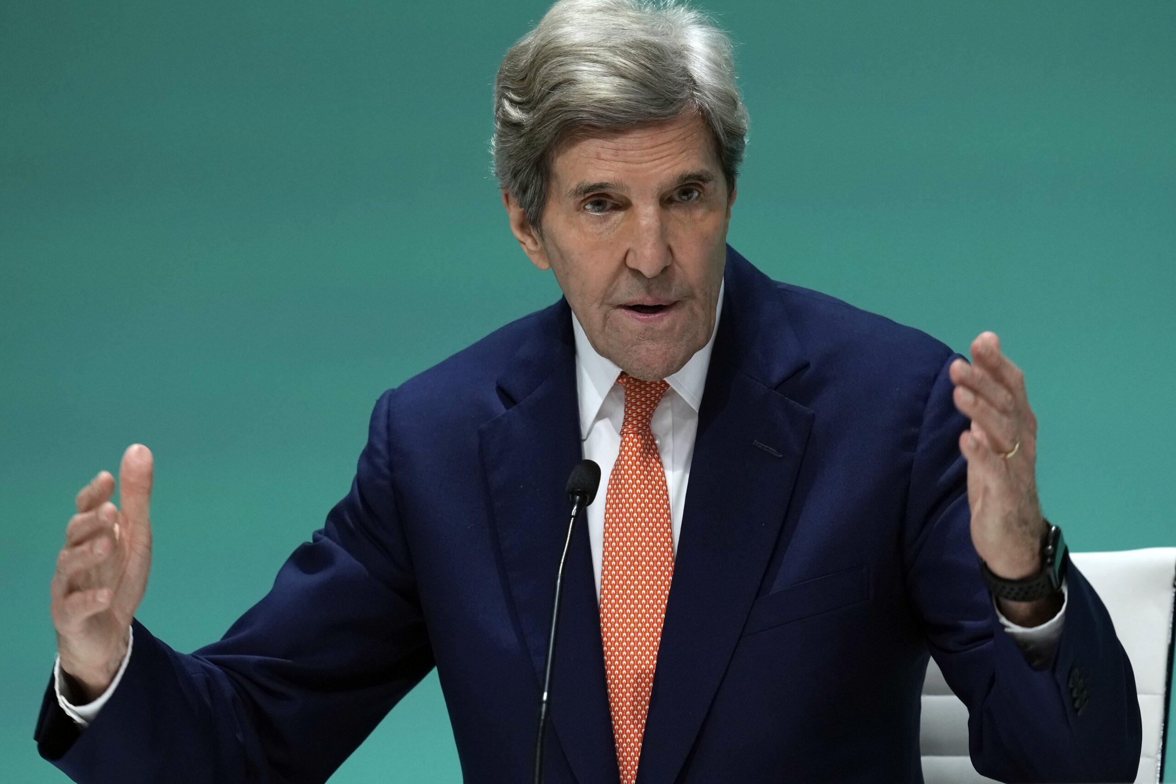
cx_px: 588
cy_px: 392
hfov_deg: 3.4
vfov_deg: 2.3
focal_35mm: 600
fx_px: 19600
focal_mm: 400
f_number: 4
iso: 1600
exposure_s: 1/250
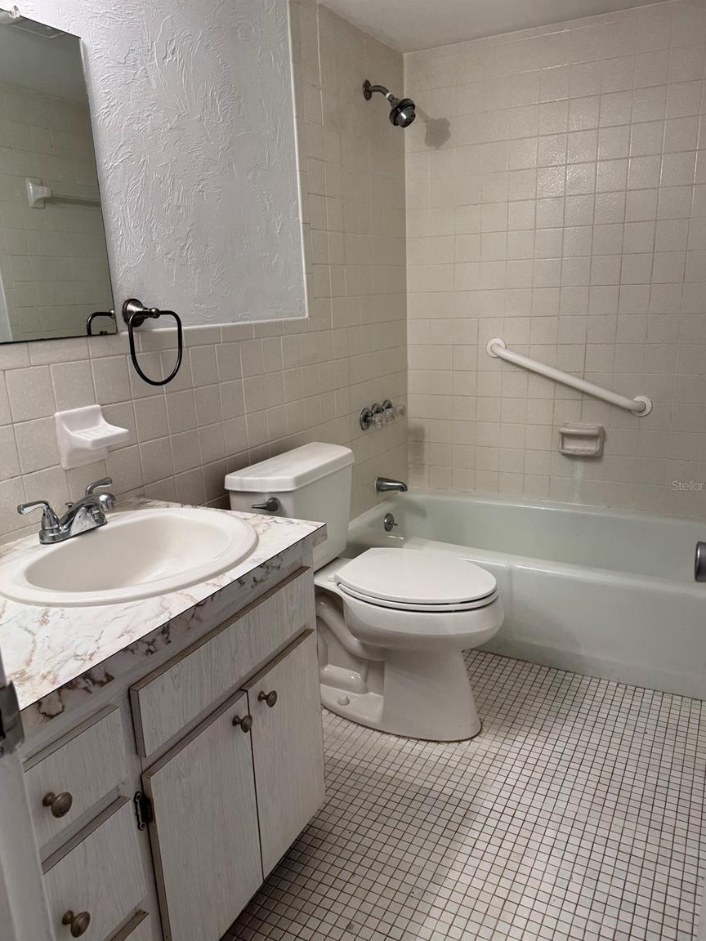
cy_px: 485
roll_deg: +2.0
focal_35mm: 25
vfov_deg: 69.4
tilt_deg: -16.3
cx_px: 362
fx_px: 680
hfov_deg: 54.9
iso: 100
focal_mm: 6.76
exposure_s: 1/120
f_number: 1.78
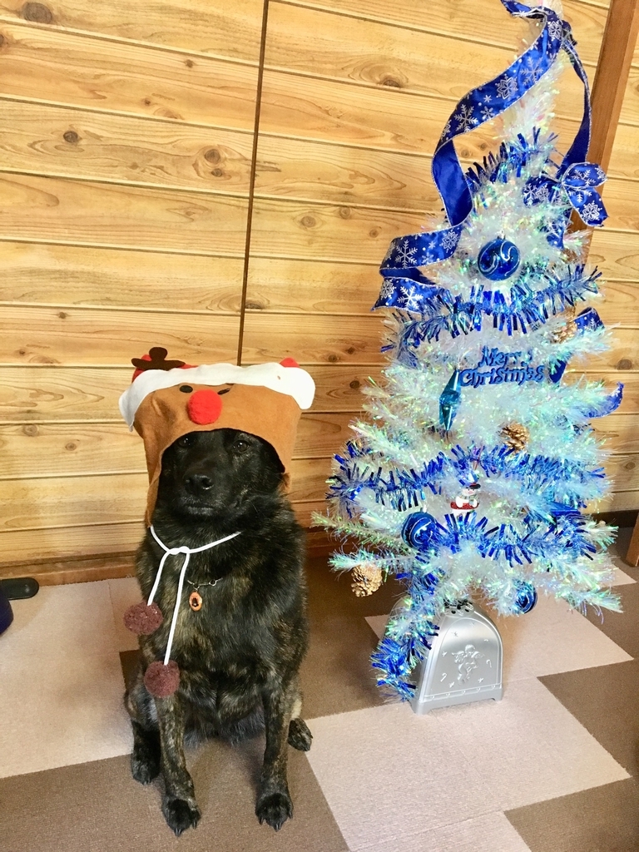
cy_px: 426
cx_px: 320
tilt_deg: -19.6
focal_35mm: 29
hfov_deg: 48.2
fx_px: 714
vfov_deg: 61.7
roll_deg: -6.3
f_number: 2.2
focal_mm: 4.15
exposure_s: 1/20
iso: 200
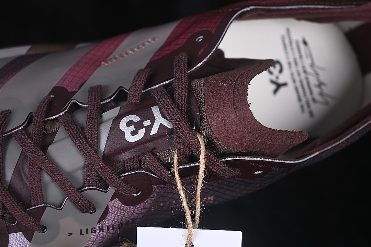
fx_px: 773
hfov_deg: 27.0
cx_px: 186
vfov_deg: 18.2
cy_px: 124
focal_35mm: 75
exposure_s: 1/80
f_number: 7.1
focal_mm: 50
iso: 160
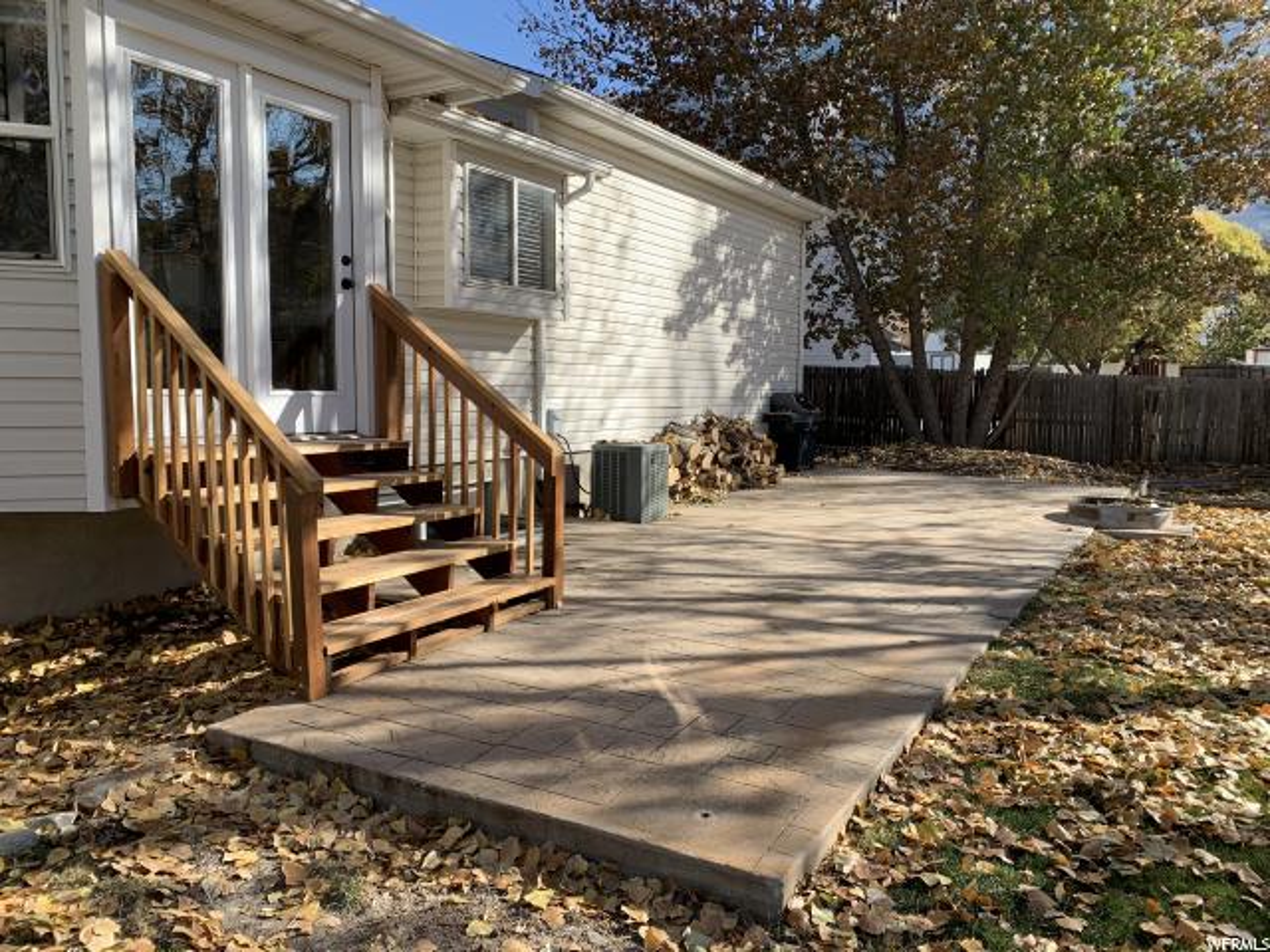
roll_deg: -0.6
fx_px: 954
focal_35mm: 26
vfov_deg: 53.1
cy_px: 476
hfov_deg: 67.3
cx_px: 635
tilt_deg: -5.4
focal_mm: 4.25
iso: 25
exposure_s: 1/991
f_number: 1.8
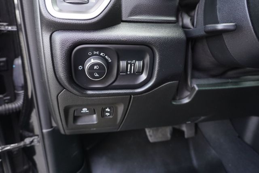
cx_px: 130
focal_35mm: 27
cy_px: 86
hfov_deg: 67.3
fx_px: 194
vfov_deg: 48.0
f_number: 4
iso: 500
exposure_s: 1/60
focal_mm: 18
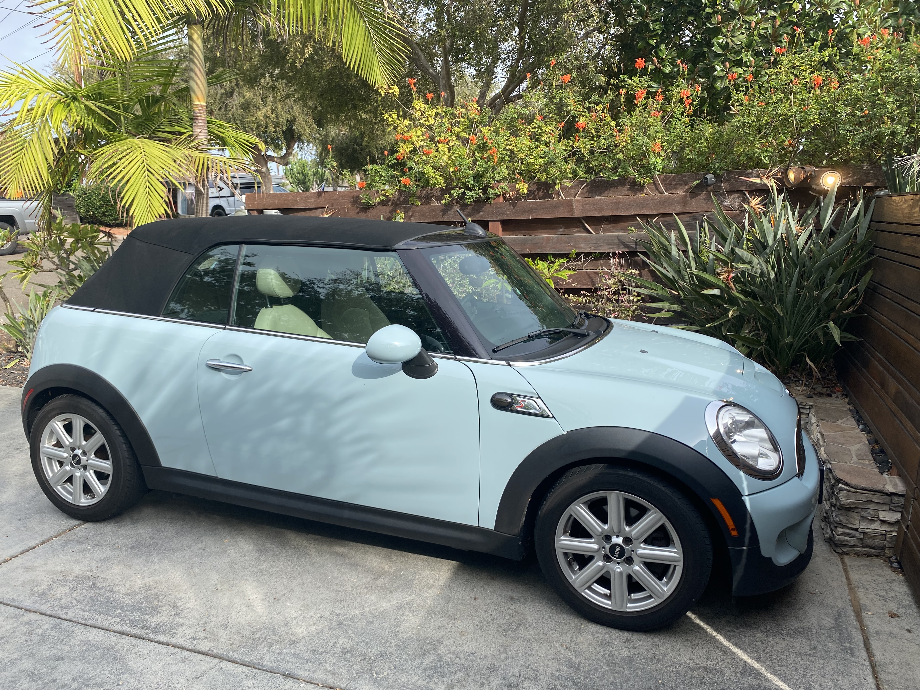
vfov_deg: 53.1
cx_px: 460
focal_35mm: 26
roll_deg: -2.0
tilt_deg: -14.2
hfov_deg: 67.3
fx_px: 691
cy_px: 345
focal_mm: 4.25
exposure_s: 1/1093
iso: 32
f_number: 1.8
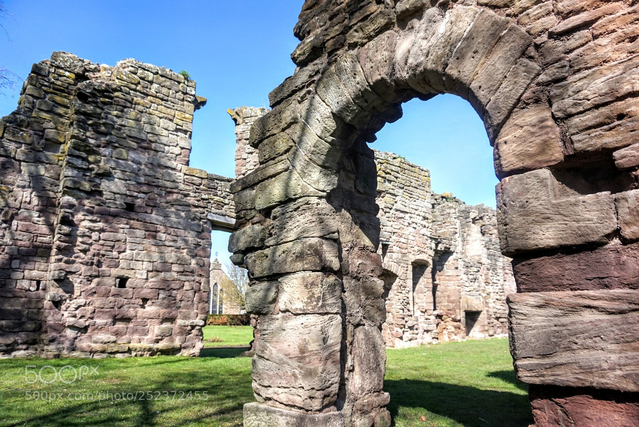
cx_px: 320
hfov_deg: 73.7
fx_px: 426
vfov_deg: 53.2
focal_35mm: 24
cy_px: 214
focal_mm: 16
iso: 400
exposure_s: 1/4000
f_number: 3.5
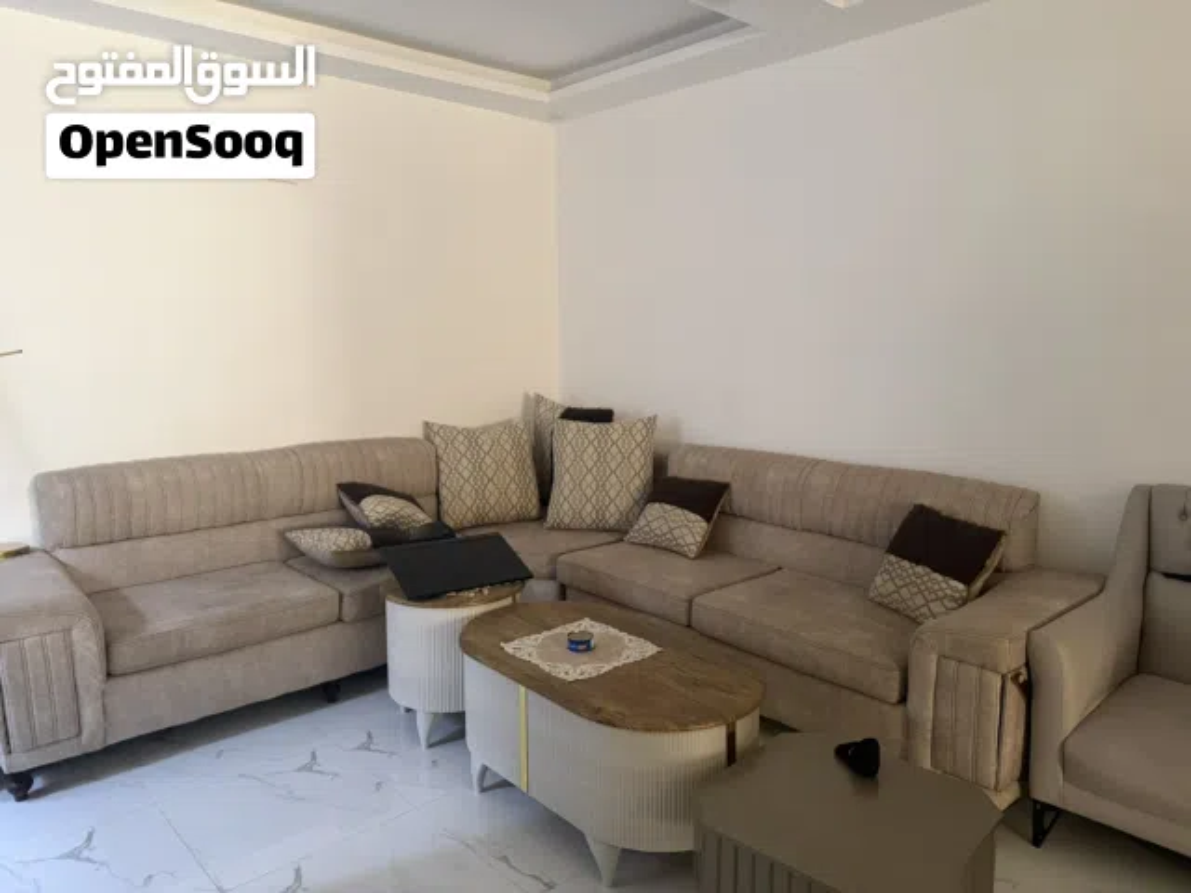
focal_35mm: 24
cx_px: 596
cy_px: 446
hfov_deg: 71.6
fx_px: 826
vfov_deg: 56.8
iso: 640
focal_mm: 6.76
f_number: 1.78
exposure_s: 1/60
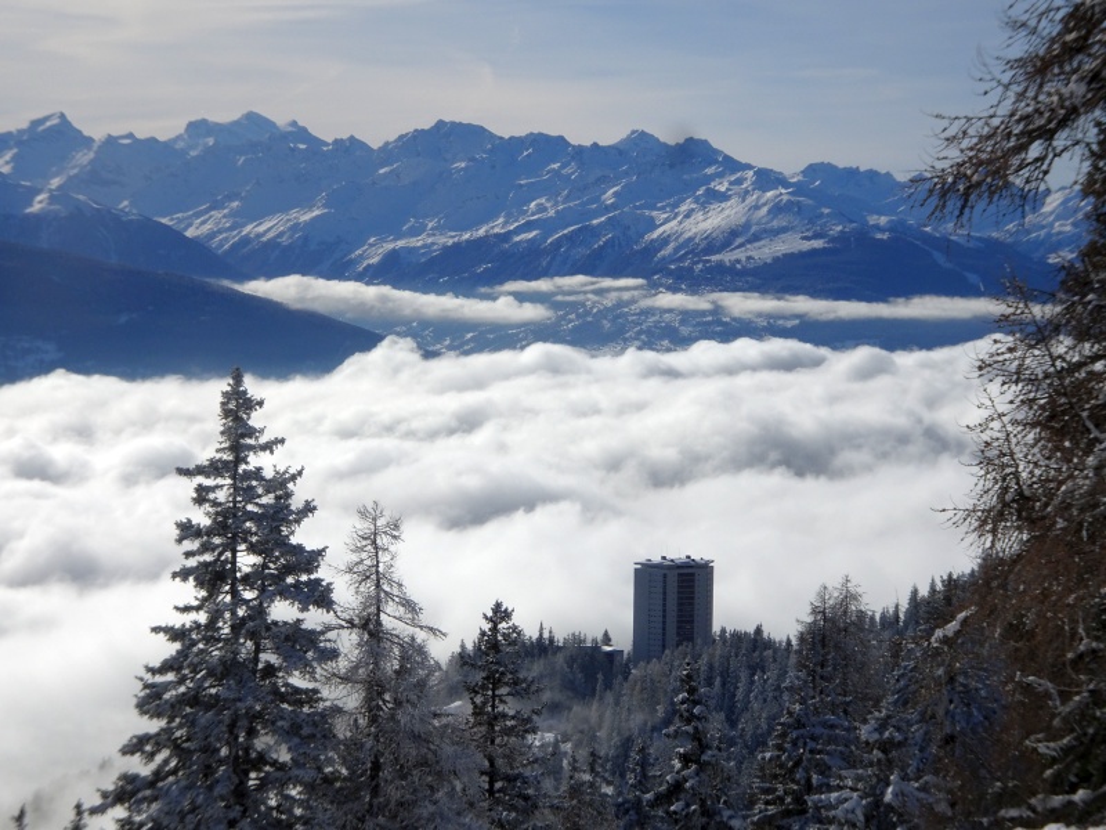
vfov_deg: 17.8
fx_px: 2652
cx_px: 553
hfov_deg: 23.6
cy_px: 415
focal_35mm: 83
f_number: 5
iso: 80
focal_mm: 14.12
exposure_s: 1/1600
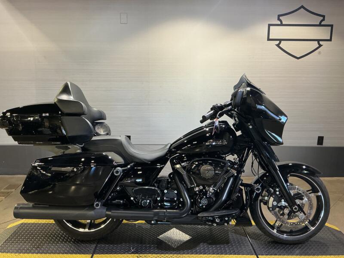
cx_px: 172
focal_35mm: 29
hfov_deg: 61.7
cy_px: 129
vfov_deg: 48.2
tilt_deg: -11.4
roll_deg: -0.7
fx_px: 288
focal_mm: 3
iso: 100
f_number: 1.8
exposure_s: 1/60
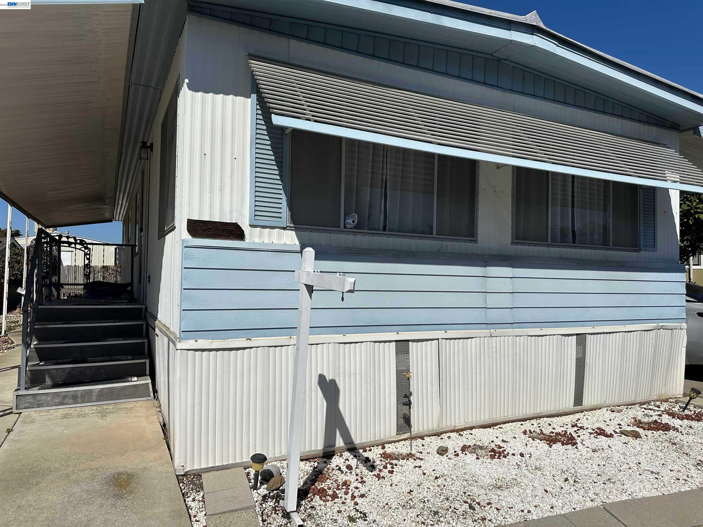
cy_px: 264
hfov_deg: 71.6
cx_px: 352
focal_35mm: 24
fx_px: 487
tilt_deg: +1.7
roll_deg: -1.1
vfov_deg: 56.8
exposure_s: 1/13699
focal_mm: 6.86
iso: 80
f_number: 1.78
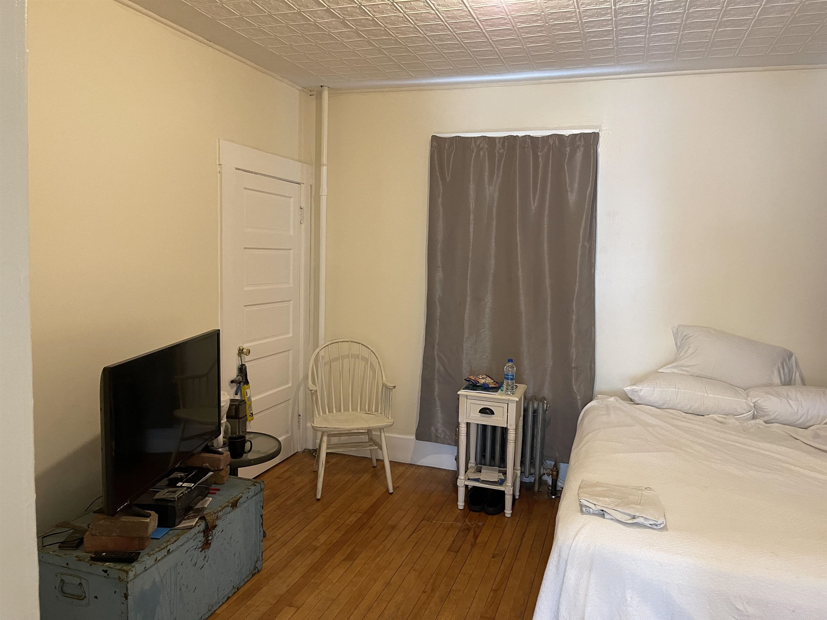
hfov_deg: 67.3
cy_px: 310
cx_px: 414
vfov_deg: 53.1
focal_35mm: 26
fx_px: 621
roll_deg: -1.6
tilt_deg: -5.1
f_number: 1.6
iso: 400
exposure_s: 1/60
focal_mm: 5.1
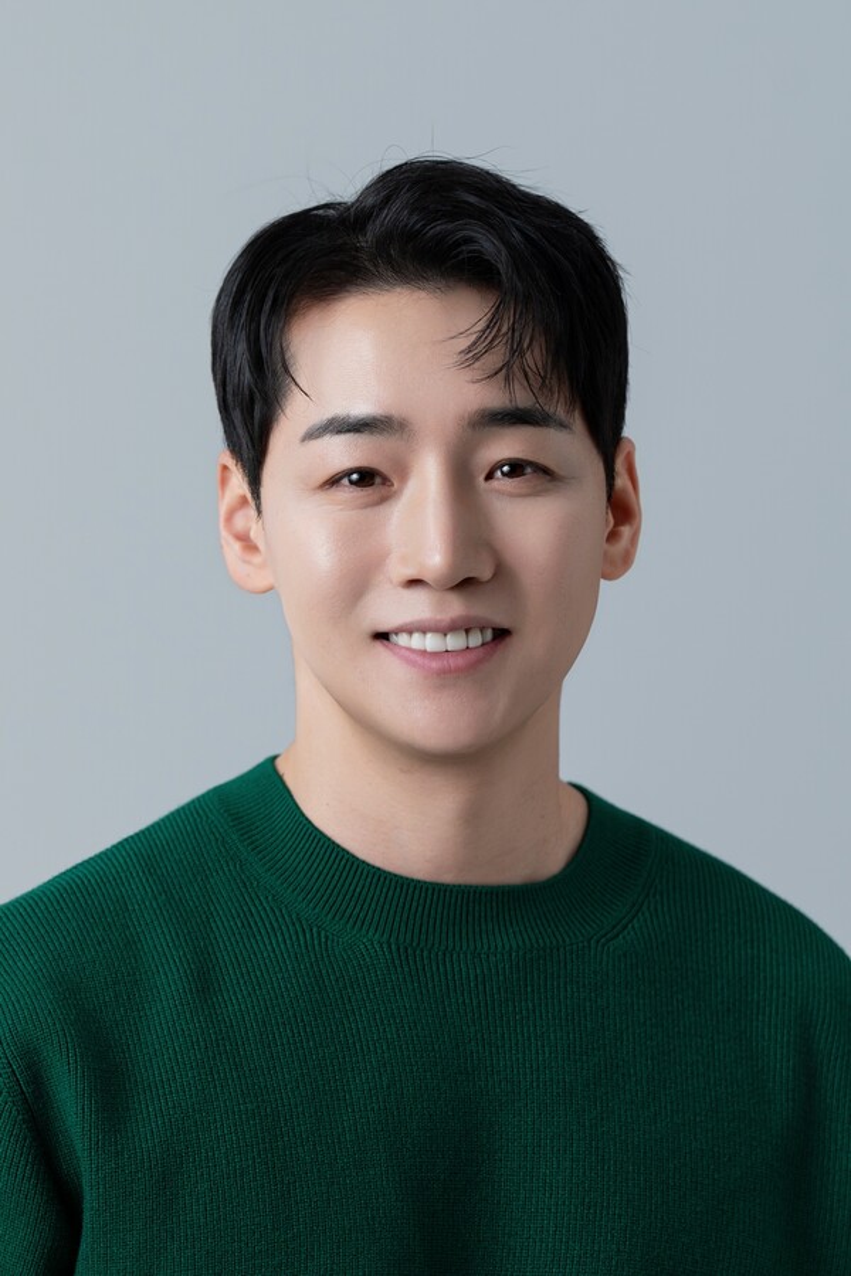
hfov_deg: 6.7
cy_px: 638
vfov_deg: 10.1
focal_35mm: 204
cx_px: 426
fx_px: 7233
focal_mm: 136
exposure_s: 1/125
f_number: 4.5
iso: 500
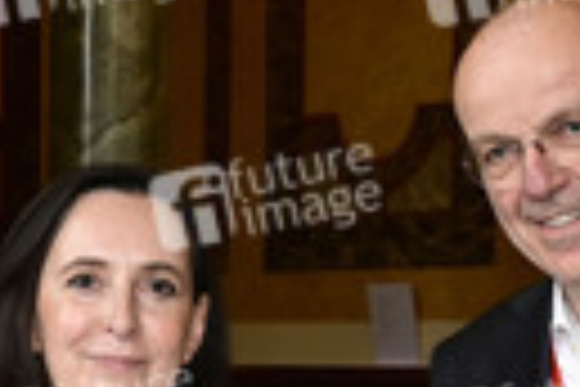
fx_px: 1768
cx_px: 146
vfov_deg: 12.0
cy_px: 536
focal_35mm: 110
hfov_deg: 18.5
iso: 2500
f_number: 7.1
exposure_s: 1/200
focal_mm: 31.5
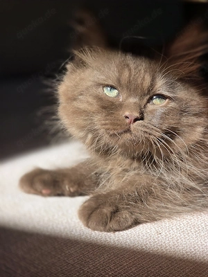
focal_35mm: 69
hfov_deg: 21.3
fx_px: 553
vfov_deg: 28.2
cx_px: 104
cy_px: 138
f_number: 2.4
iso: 50
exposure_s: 1/1250
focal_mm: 7.9
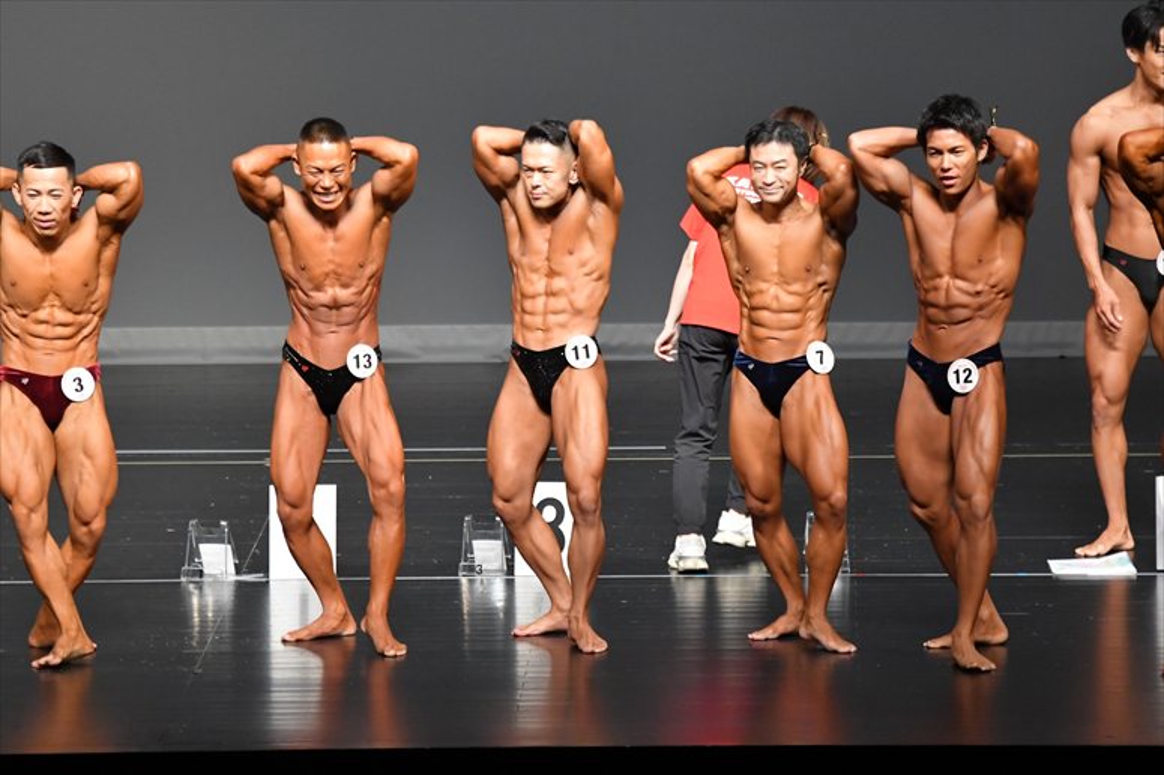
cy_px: 388
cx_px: 582
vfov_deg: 5.1
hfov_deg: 7.6
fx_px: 8726
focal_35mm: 270
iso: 4000
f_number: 5.6
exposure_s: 1/400
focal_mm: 180
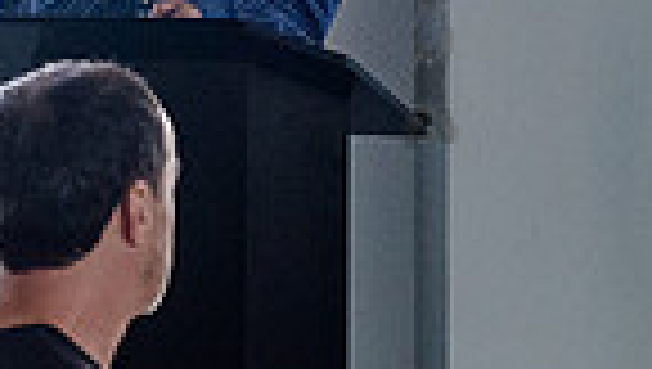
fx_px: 5851
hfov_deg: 6.4
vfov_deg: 3.6
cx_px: 333
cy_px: 100
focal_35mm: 338
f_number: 4
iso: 4000
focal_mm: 70
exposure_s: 1/500
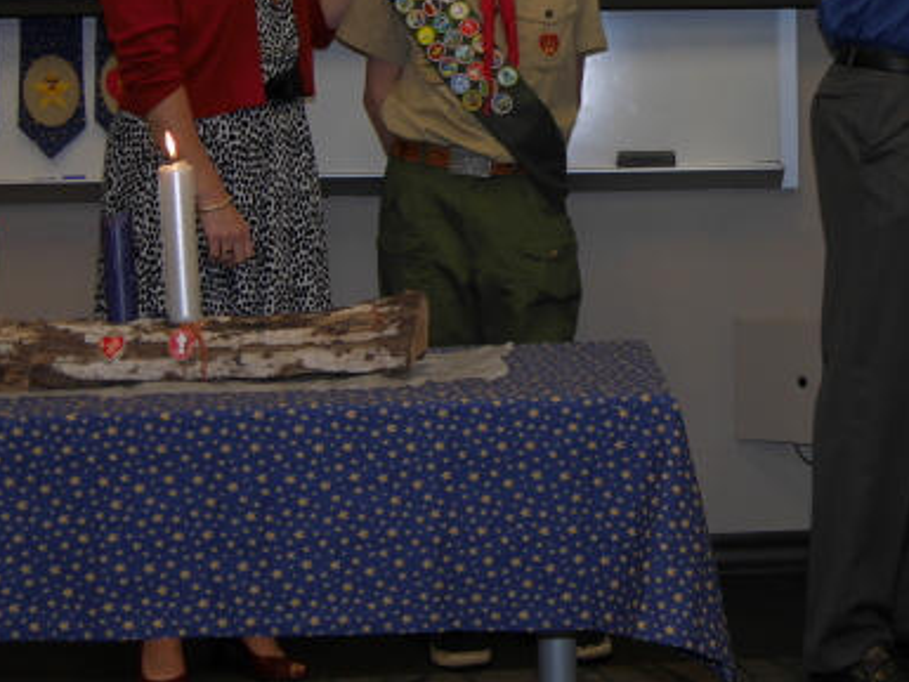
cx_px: 746
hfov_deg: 24.3
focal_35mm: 79
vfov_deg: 18.3
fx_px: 2075
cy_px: 33
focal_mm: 19
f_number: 3.8
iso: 200
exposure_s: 1/60
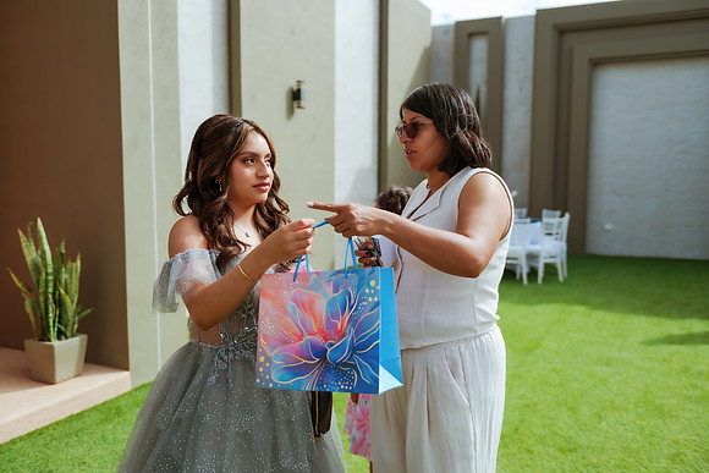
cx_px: 354
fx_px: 630
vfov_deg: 41.1
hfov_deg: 58.7
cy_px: 236
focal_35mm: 32
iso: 100
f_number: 2.8
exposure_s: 1/1000
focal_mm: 32
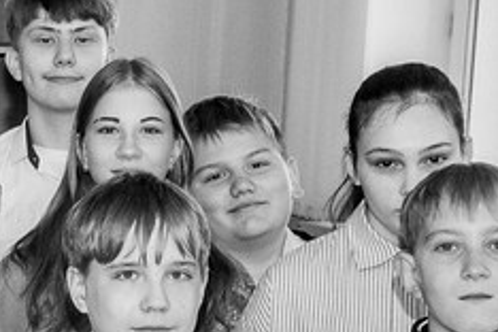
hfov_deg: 9.3
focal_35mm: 208
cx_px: -462
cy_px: 410
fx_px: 2877
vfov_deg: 6.6
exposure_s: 1/200
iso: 800
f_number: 7.1
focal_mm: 38
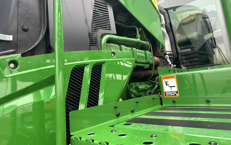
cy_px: 58
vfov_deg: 47.3
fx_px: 164
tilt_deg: +11.4
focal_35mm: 26
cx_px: 116
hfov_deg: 70.4
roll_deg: +3.5
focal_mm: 6.86
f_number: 1.78
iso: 80
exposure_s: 1/121
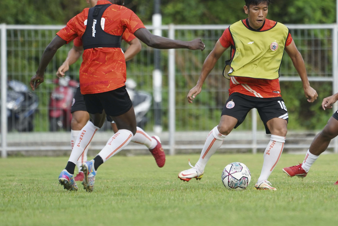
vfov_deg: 2.5
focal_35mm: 556
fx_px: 5220
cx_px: 230
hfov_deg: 3.7
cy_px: 80
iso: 800
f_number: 5.6
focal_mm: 400
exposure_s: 1/640
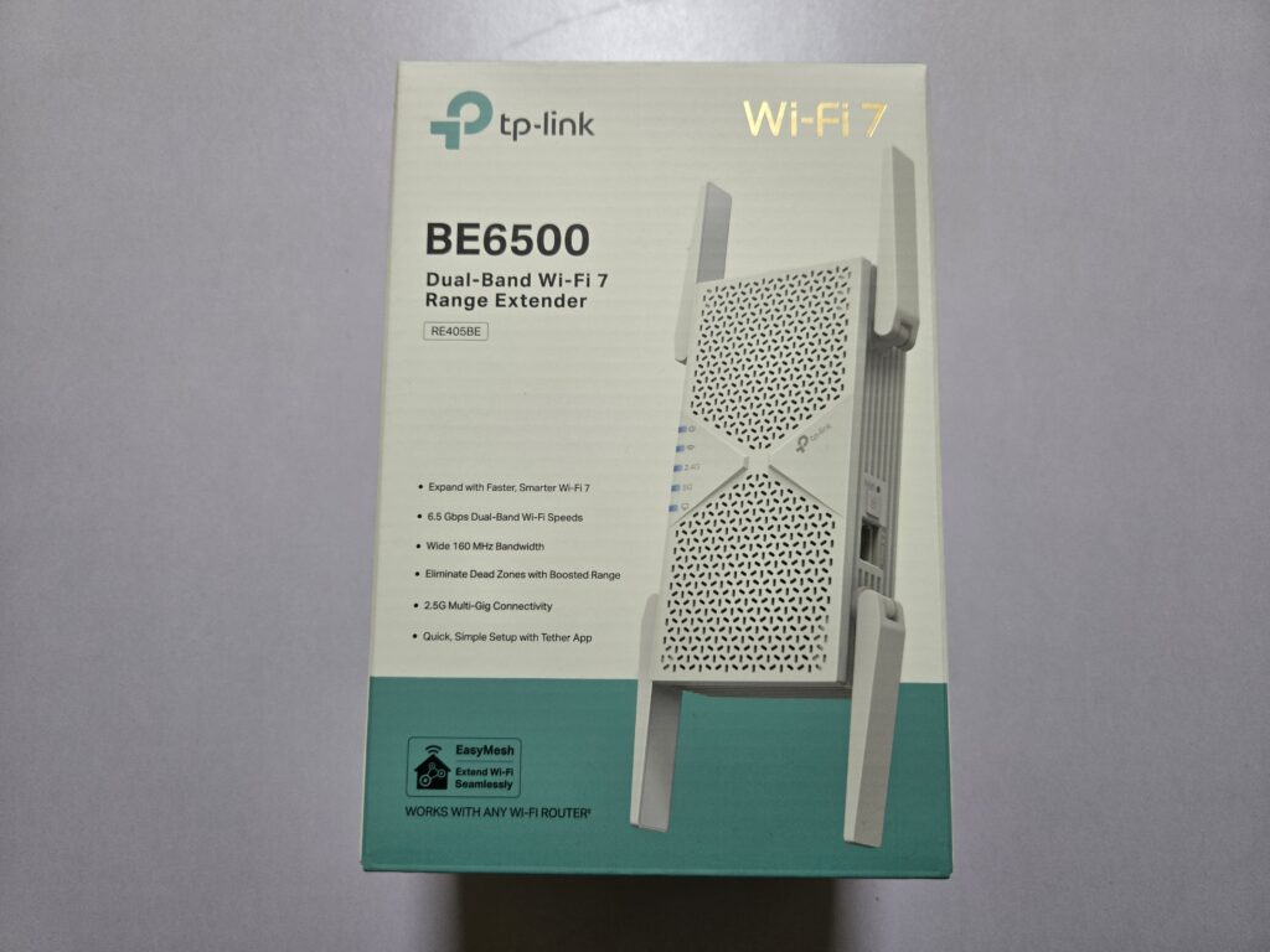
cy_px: 476
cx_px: 635
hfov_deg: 73.9
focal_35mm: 23
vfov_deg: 58.9
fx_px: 844
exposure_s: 1/100
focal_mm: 5.4
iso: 250
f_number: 1.8
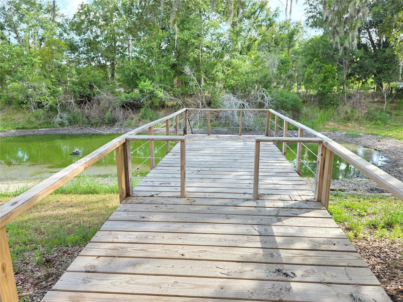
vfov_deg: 58.9
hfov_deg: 73.9
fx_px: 268
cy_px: 151
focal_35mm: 23
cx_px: 202
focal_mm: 6.3
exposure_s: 1/359
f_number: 1.7
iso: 64
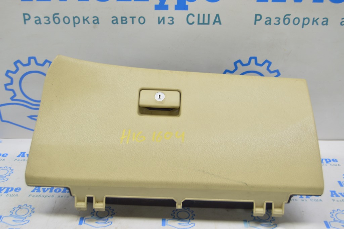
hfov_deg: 43.6
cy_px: 114
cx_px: 172
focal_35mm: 45
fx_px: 430
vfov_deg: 29.8
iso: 400
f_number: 5.6
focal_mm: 30
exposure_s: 1/20
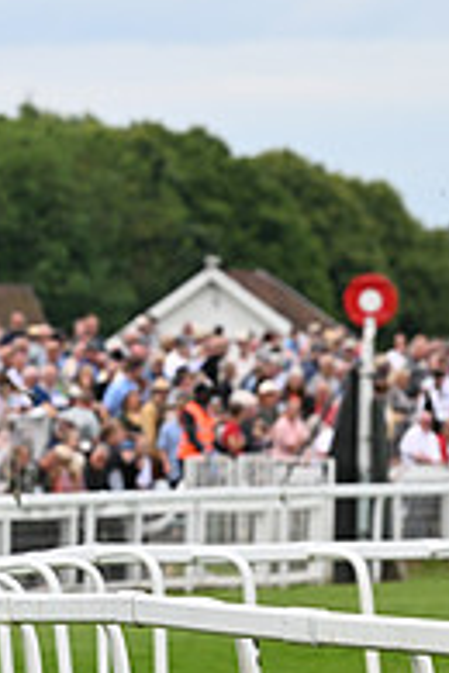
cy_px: 478
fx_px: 11112
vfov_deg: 3.5
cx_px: -428
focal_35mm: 594
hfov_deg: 2.3
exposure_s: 1/1250
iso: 400
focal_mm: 200
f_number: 5.6
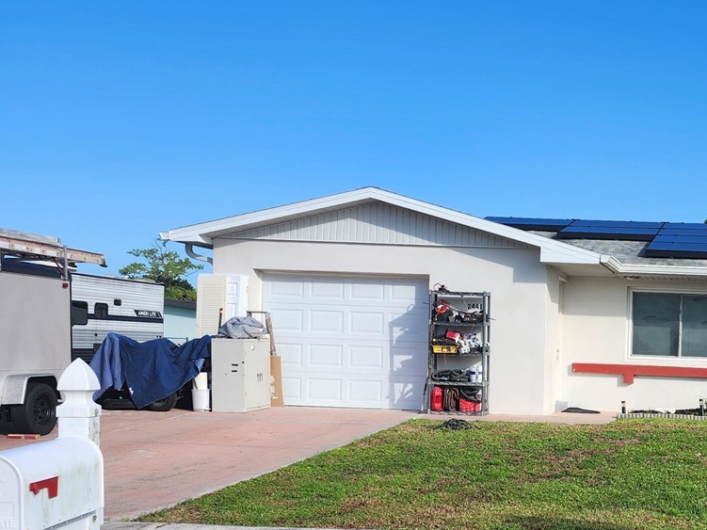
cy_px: 379
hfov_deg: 35.5
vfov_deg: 29.3
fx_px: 1001
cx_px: 691
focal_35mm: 49
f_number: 1.8
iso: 25
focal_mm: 5.54
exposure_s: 1/1513
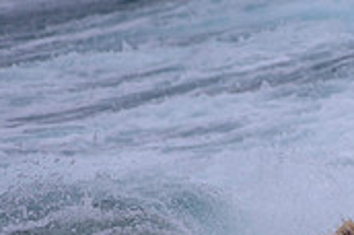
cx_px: 480
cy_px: 210
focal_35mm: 2073
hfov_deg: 1.0
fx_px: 20347
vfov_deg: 0.7
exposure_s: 1/2000
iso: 100
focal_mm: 500
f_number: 5.6
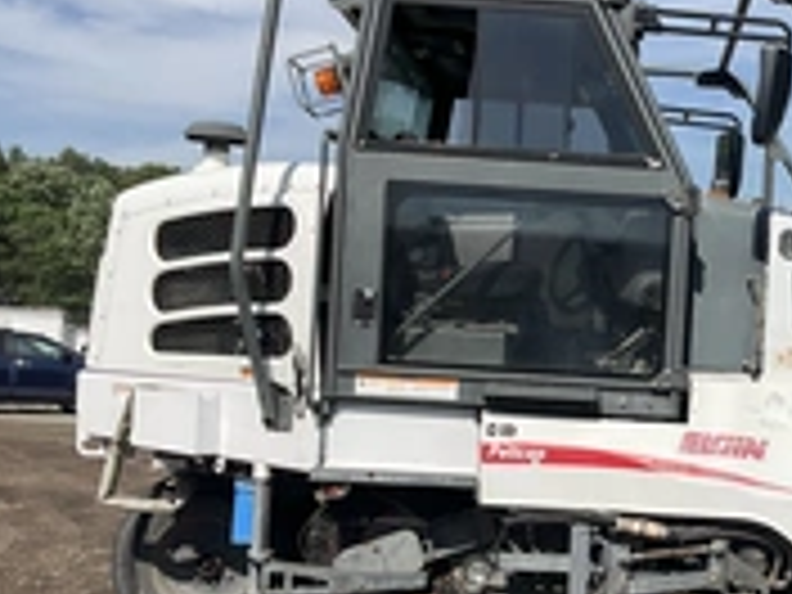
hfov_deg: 28.7
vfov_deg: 22.2
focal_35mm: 66
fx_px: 1510
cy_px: 396
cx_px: 648
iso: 25
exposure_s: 1/2801
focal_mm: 3
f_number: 1.8
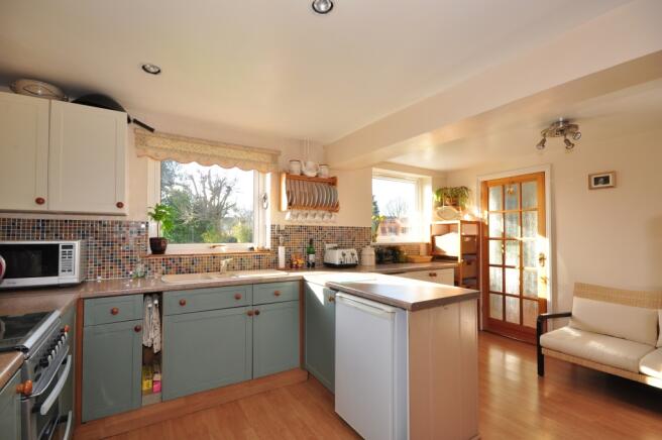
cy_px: 220
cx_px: 331
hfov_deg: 95.0
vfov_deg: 71.9
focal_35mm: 16
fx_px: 303
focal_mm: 11
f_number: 11
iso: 200
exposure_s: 1/15
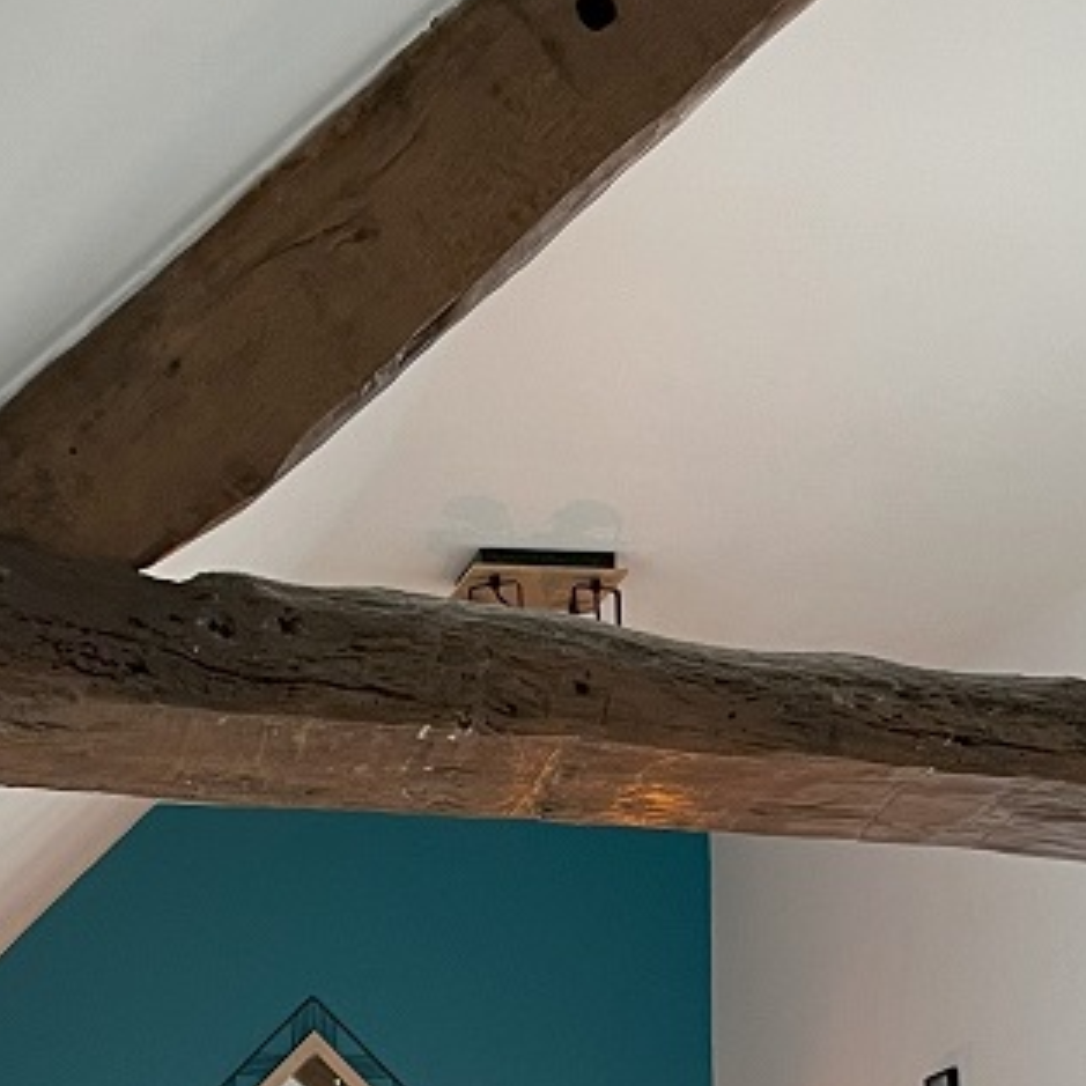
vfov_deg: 18.5
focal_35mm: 88
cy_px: 1360
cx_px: 448
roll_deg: +1.4
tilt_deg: -0.5
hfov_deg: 19.7
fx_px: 3123
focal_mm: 5.1
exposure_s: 1/69
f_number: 1.6
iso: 125
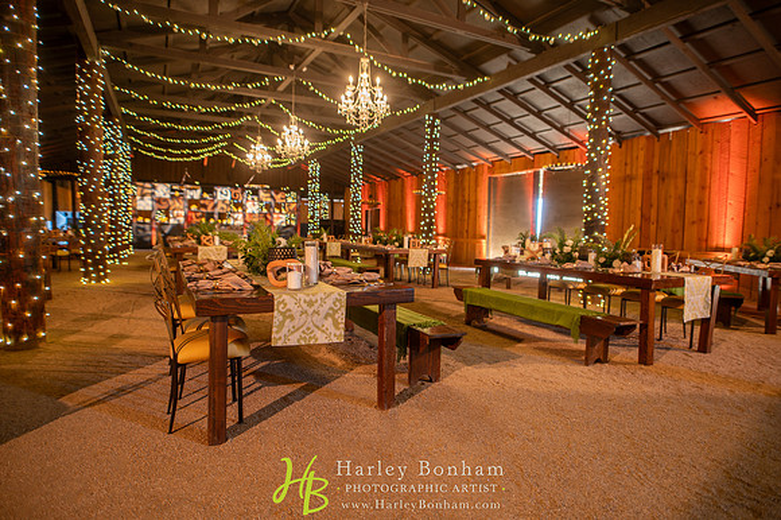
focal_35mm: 20
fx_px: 434
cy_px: 260
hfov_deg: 84.0
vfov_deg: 61.9
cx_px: 390
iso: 100
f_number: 2
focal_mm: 20
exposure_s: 1/25
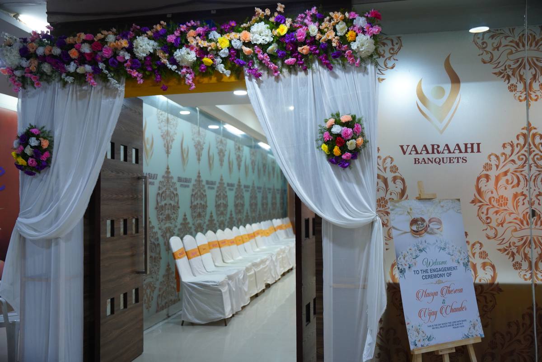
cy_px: 181
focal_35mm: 36
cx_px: 271
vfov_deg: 36.6
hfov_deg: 52.7
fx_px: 547
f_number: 2.8
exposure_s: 1/250
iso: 2000
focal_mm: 36.3
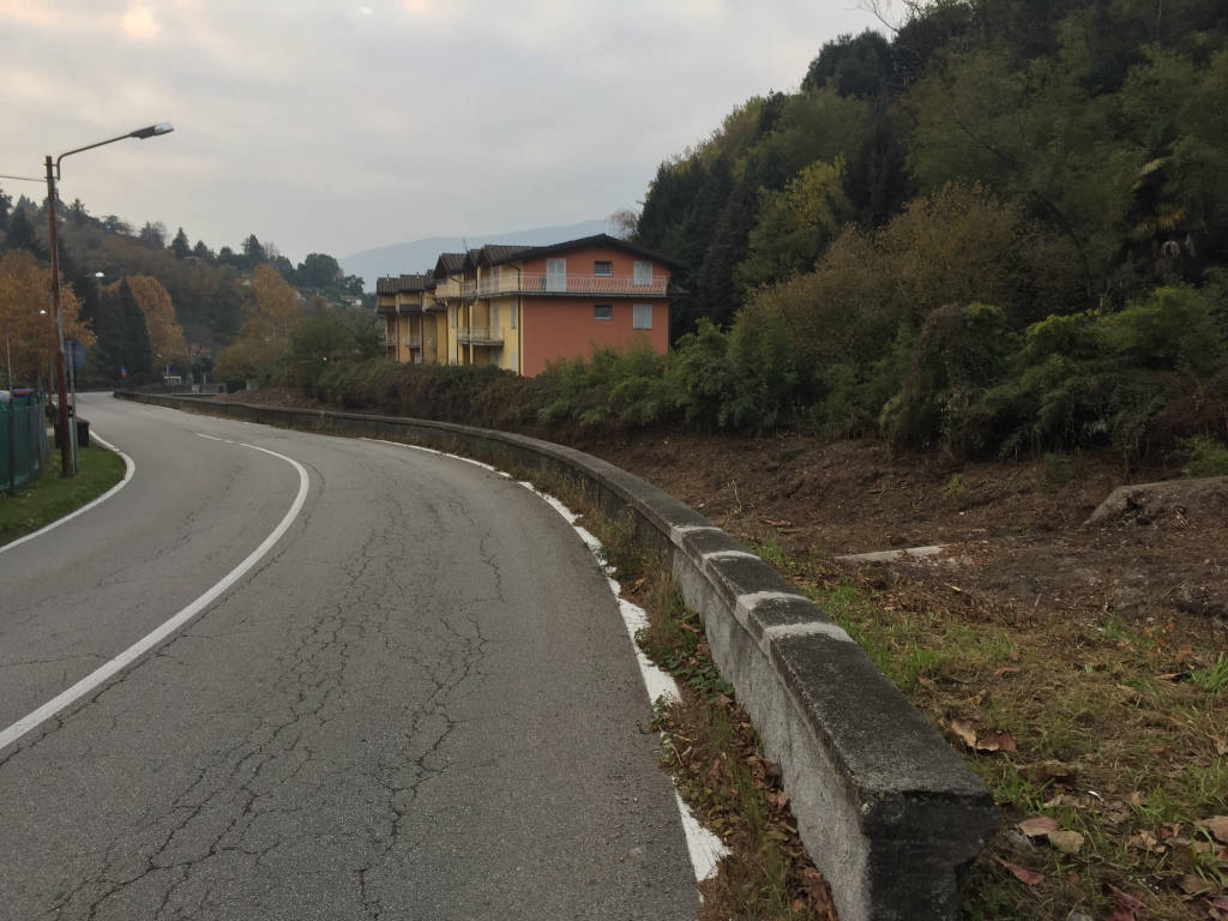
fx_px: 1029
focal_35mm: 29
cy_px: 460
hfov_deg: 61.7
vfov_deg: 48.2
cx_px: 614
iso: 32
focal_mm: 4.15
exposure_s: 1/180
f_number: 2.2
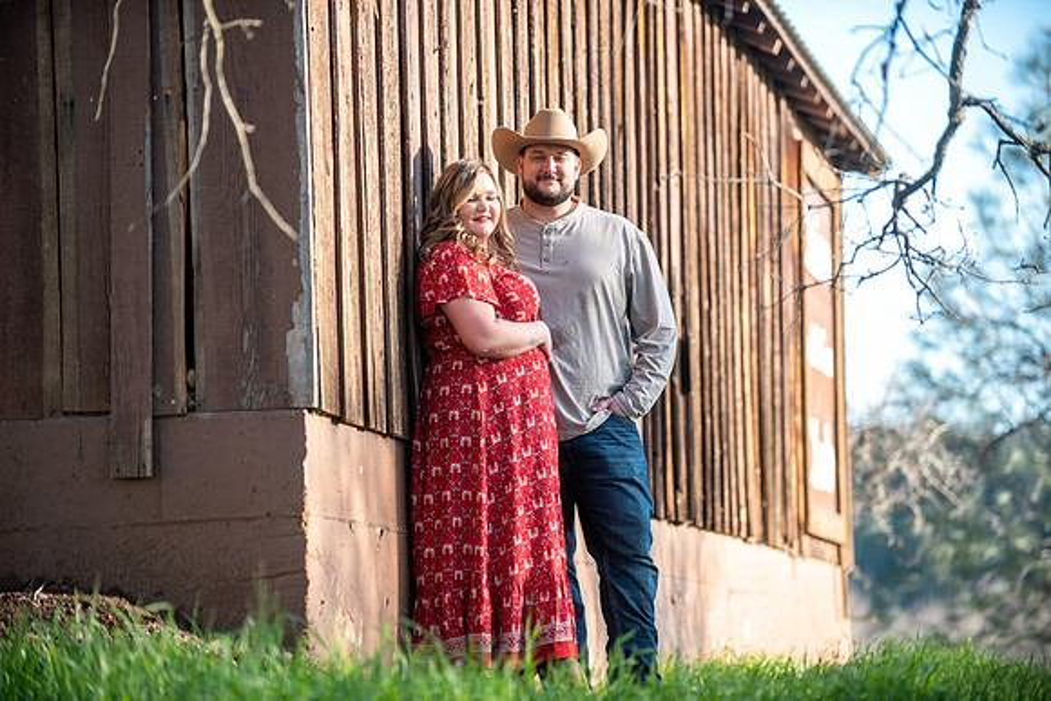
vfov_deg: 9.8
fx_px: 4088
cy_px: 350
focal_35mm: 140
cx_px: 526
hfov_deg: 14.7
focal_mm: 140
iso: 50
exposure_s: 1/160
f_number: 2.8
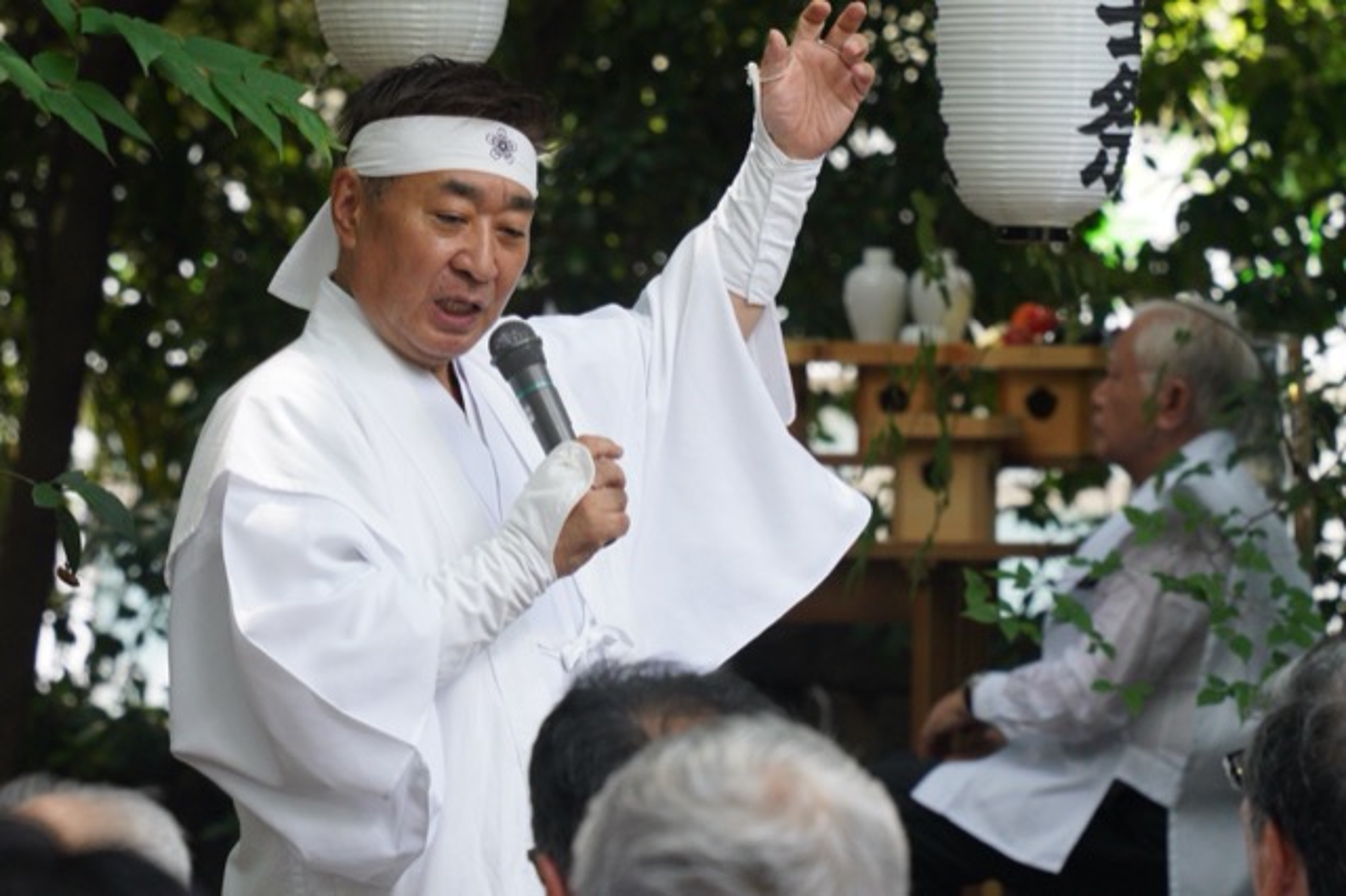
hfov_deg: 11.0
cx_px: 673
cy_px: 448
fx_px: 6988
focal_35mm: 187
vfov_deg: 7.3
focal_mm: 125
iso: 2000
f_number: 5.6
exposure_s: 1/400
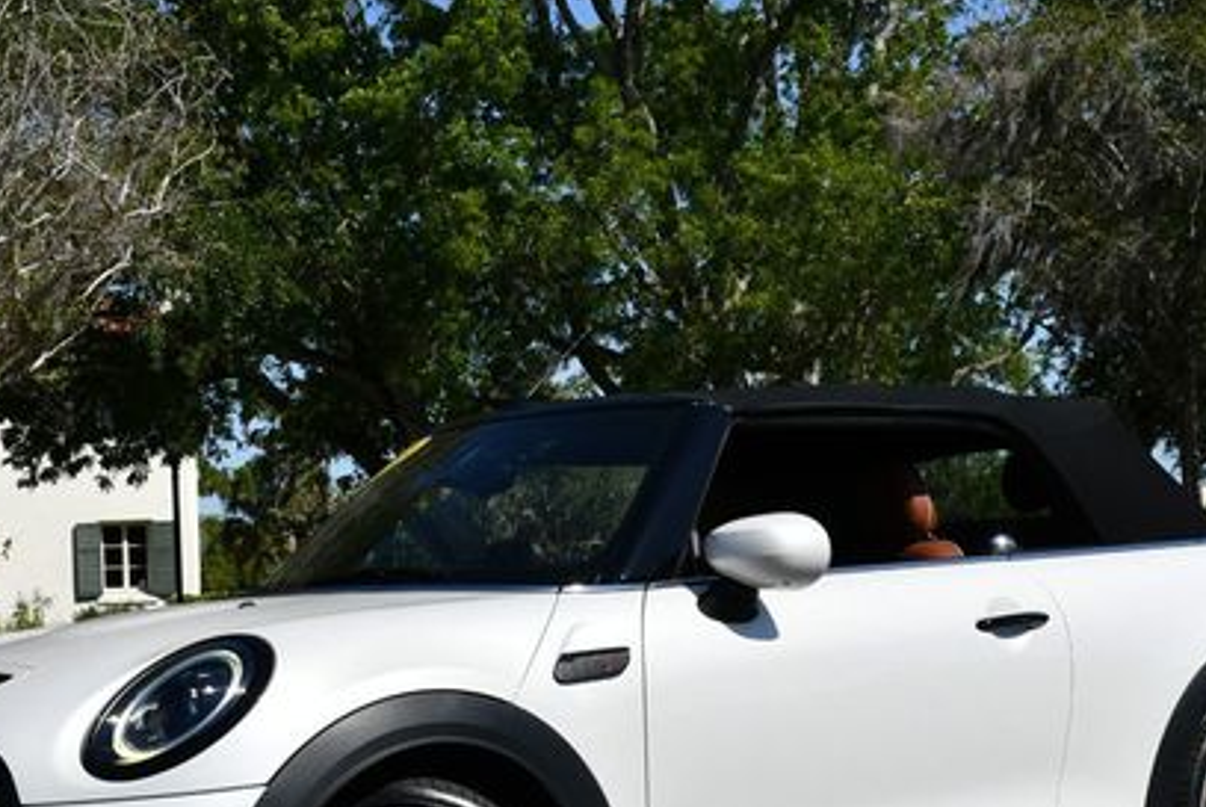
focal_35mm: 69
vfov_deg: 19.7
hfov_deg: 29.2
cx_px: 573
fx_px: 2314
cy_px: 562
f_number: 9
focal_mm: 22
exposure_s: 1/320
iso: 100
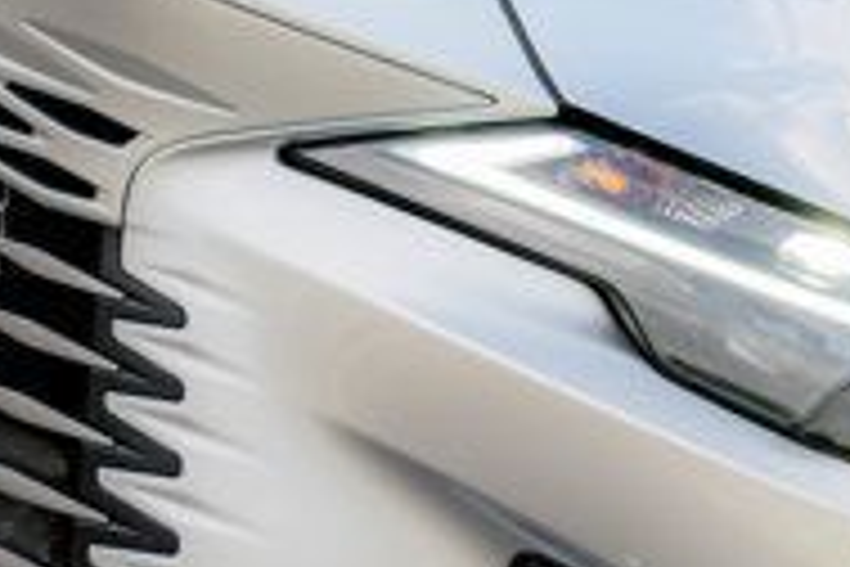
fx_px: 2715
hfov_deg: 17.8
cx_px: 553
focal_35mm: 115
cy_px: 430
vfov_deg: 11.9
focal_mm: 34
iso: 500
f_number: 5
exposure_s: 1/500
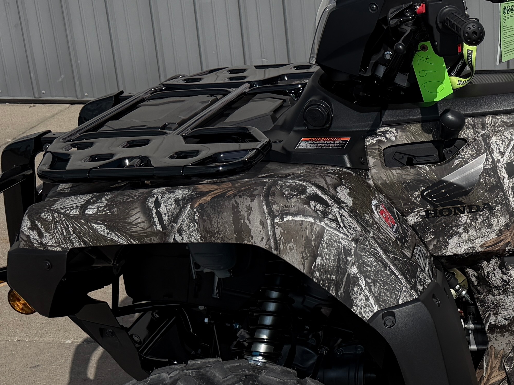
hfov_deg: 25.7
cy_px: 289
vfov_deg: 21.1
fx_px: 1024
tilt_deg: -23.8
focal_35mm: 69
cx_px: 589
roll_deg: -0.8
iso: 80
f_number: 1.78
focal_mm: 6.76
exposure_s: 1/10309
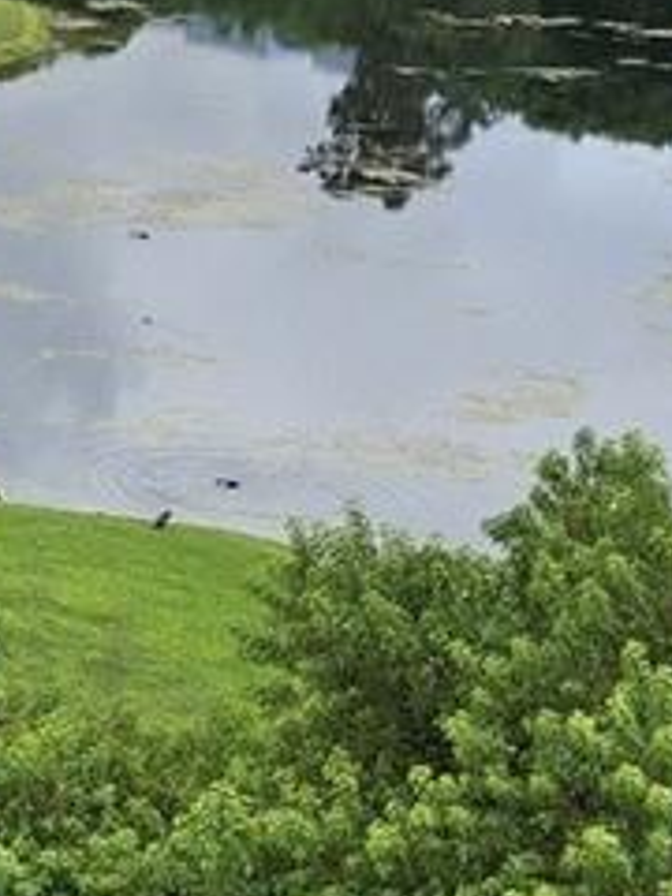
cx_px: -403
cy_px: 508
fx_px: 3235
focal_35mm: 125
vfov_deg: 15.8
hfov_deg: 11.3
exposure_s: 1/1100
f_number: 1.8
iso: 32
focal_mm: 4.69
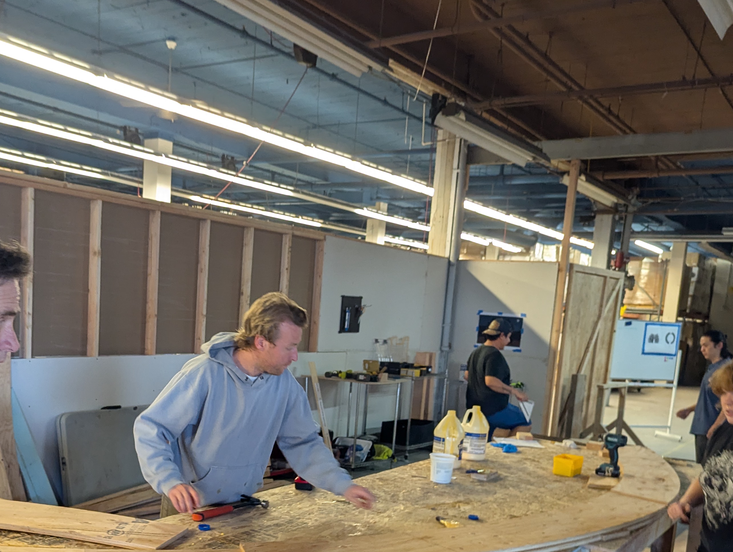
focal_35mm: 38
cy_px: 428
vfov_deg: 36.7
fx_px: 806
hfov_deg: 48.6
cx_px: 294
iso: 295
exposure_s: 1/61
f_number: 1.85
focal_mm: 6.81
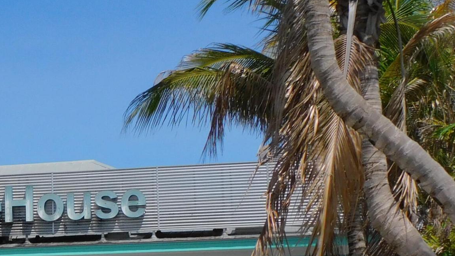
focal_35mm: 96
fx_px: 1158
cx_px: -84
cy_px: 212
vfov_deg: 12.5
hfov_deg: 20.8
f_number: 4.2
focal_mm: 6.3
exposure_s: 1/1600
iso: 125
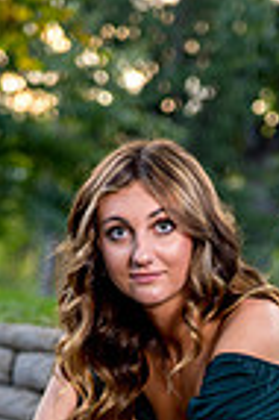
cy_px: 658
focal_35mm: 221
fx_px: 2575
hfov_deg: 6.2
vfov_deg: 9.1
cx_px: 170
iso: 200
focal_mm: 70
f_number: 3.2
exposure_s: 1/160
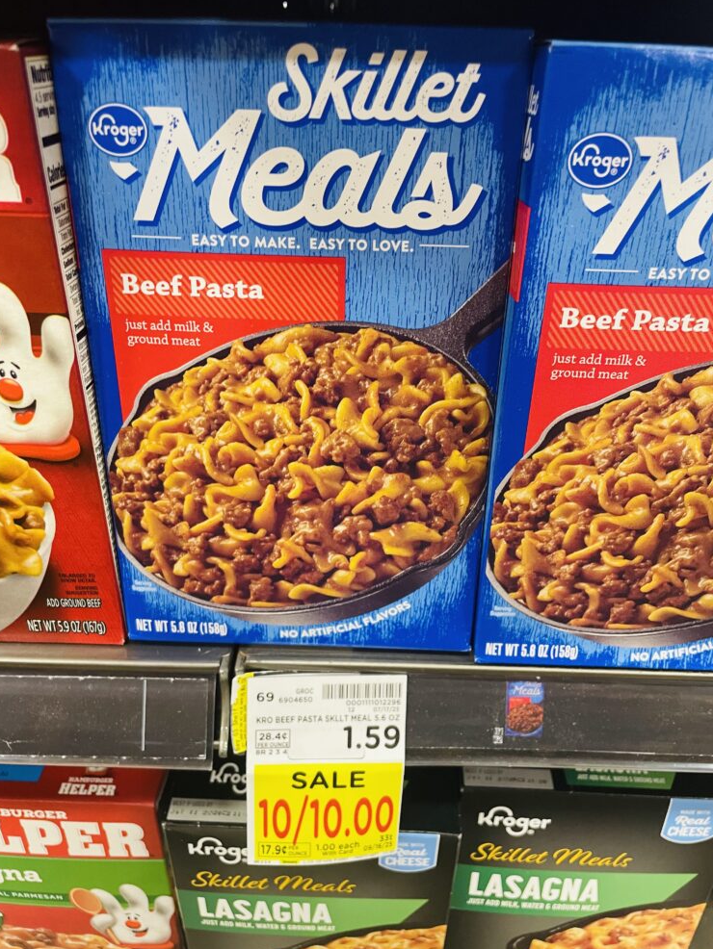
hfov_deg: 51.4
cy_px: 467
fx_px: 741
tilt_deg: -32.2
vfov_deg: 65.3
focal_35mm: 27
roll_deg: -1.5
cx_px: 358
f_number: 1.6
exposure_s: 1/44
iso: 250
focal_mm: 4.2
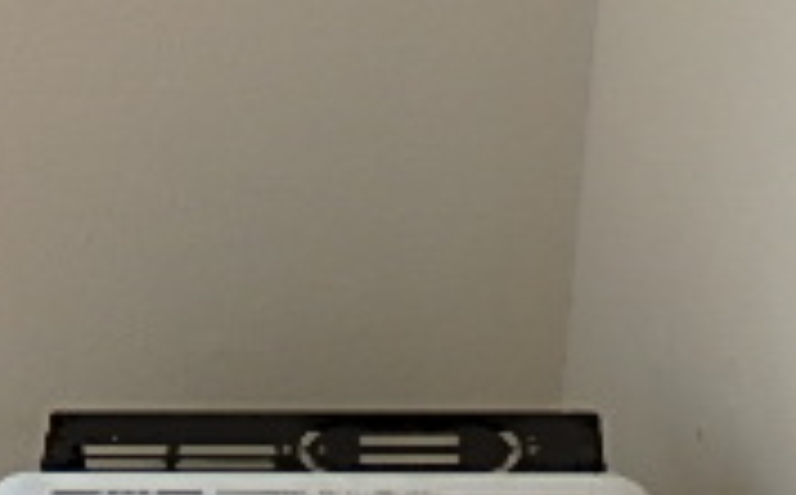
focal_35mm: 96
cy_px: 999
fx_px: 2079
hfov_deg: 21.6
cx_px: 261
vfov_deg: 12.0
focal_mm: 4.5
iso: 125
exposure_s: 1/100
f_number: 3
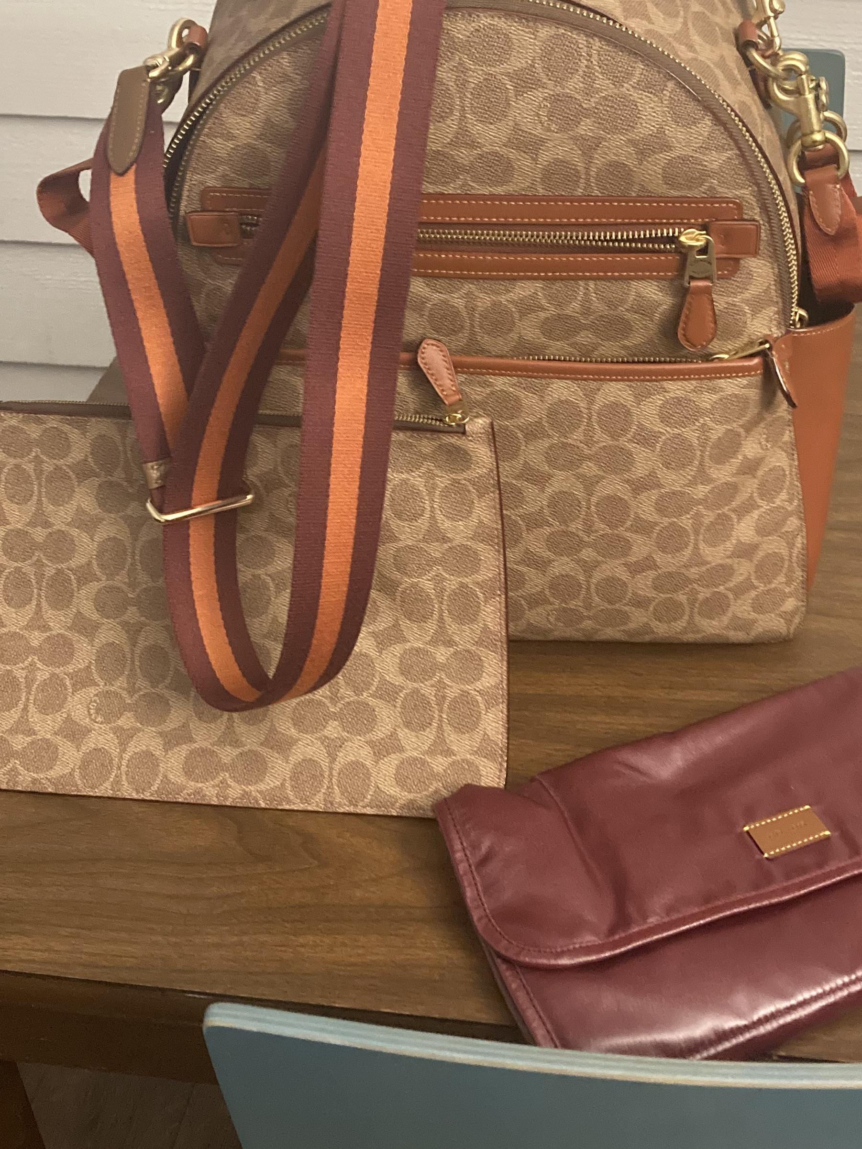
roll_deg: +0.5
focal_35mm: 47
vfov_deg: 40.4
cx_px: 509
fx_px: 1560
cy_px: 512
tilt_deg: -36.0
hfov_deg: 30.8
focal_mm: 3.99
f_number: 1.8
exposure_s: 1/30
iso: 640
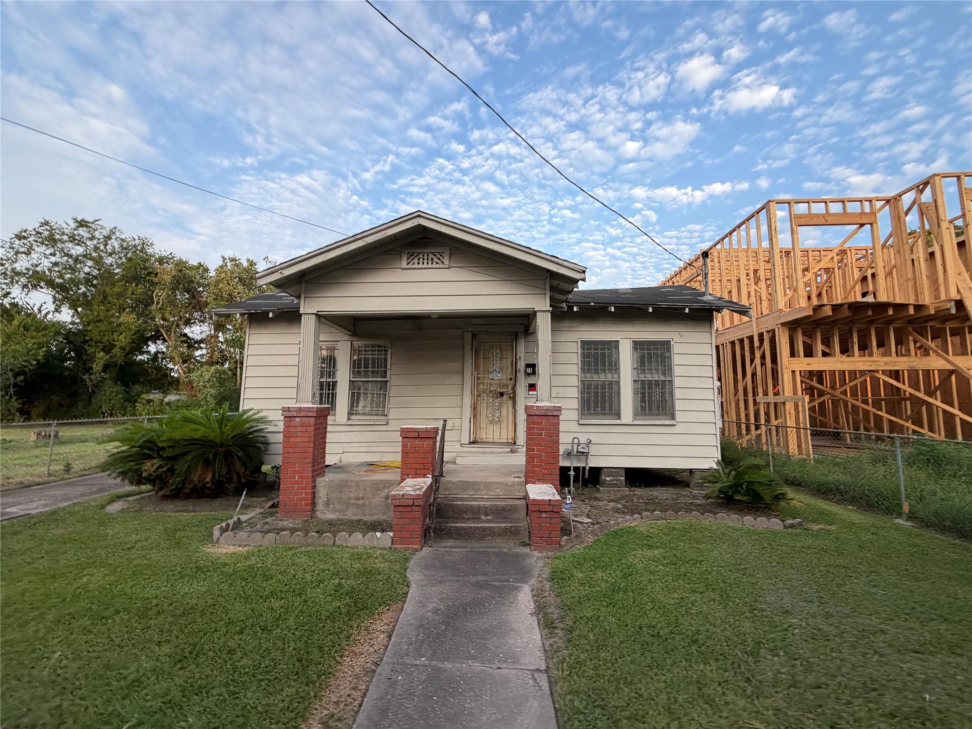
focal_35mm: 14
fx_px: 393
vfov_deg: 85.7
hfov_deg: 102.1
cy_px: 364
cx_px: 486
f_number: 2.2
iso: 40
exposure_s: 1/207
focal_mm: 2.22
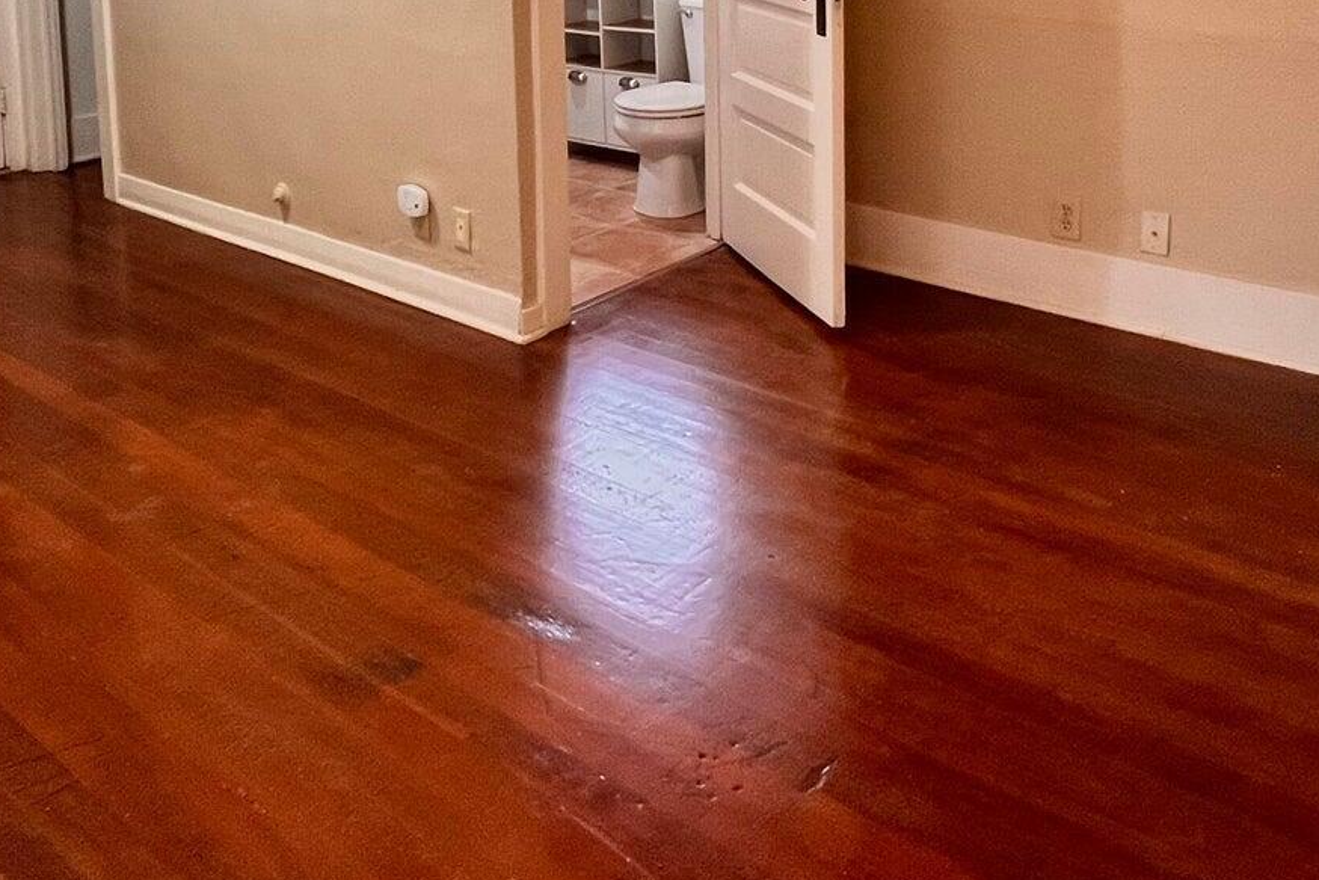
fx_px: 1209
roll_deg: +1.5
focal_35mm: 33
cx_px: 577
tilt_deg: -5.4
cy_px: -30
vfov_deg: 35.5
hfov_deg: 57.0
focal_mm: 1.57
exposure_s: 1/60
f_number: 1.8
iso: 200
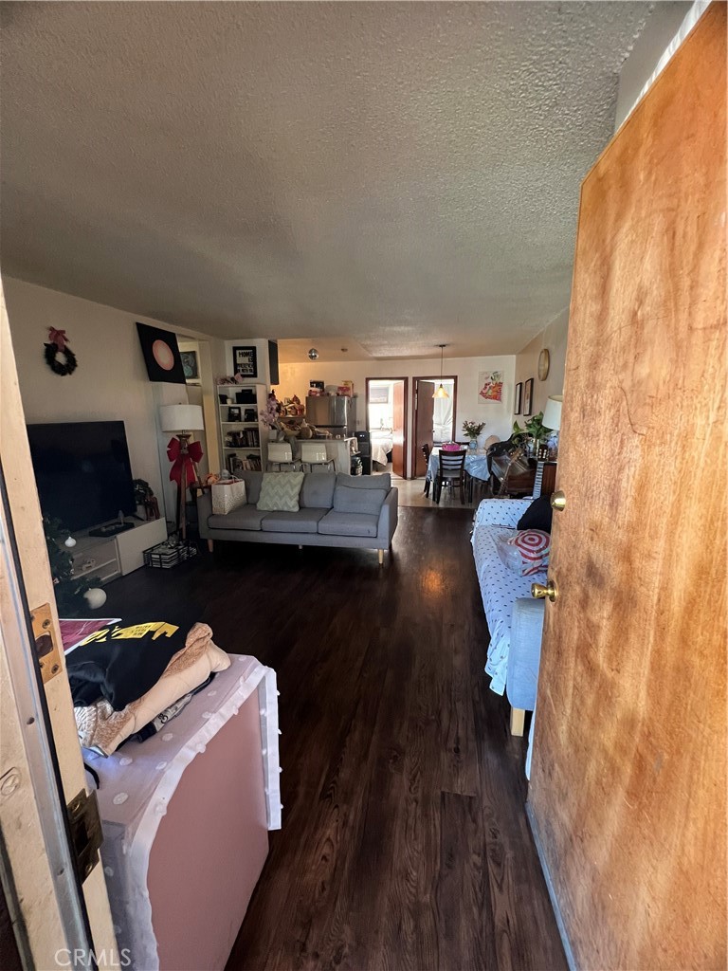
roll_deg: +0.1
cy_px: 486
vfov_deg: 106.2
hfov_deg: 89.9
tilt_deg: -10.4
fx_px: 365
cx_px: 364
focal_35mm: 13
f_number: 1.8
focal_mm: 1.57
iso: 400
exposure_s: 1/60
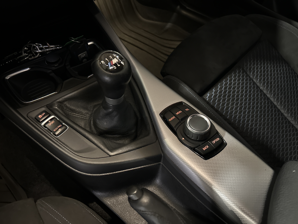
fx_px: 224
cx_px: 149
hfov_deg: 67.3
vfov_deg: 53.1
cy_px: 112
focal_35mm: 26
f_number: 1.5
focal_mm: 5.7
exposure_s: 1/67
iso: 6400
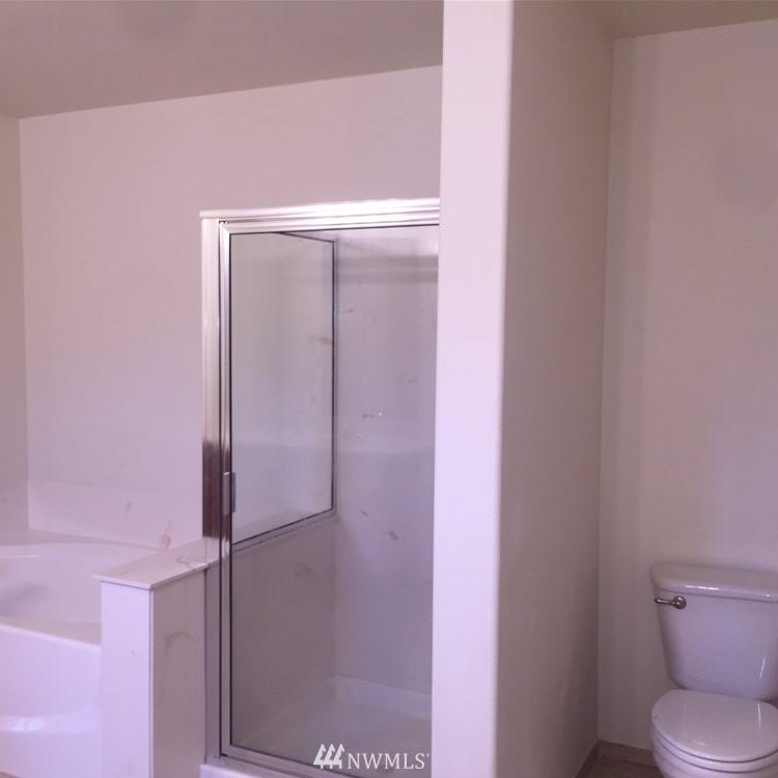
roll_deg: -0.5
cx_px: 371
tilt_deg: -3.8
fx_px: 890
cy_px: 397
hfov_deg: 47.2
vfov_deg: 47.2
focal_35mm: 35
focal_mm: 4.15
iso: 40
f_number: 2.2
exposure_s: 1/30
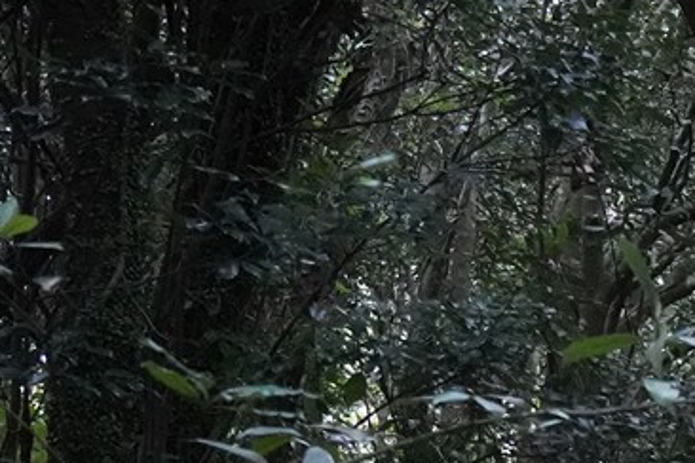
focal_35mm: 191
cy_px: 1036
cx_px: 1401
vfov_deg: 6.9
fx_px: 3687
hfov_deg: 10.0
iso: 10000
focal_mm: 35
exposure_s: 1/100
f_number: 4.5
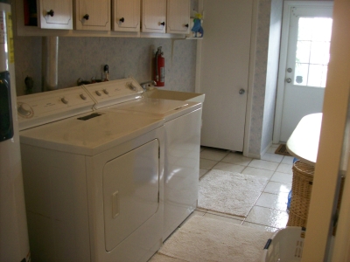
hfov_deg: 51.4
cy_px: 131
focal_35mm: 36
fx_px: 364
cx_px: 175
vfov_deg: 39.7
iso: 138
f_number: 2.7
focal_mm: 6
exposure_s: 1/64
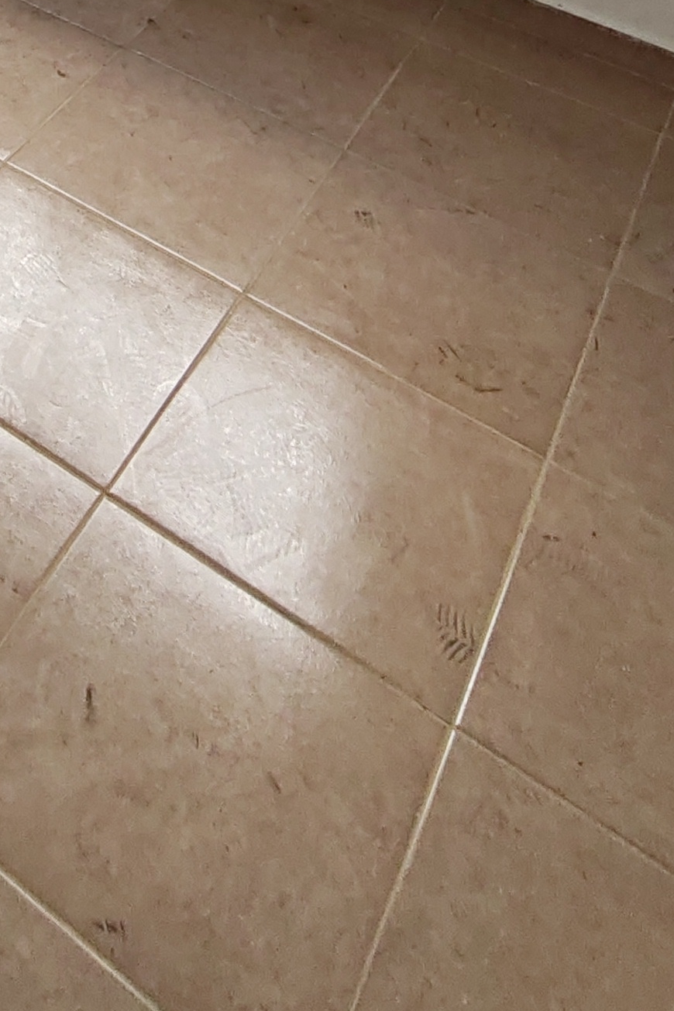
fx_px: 1432
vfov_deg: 28.5
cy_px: -430
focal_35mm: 51
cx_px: -133
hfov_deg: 24.1
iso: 50
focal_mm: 1.96
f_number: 2.2
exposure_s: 1/100
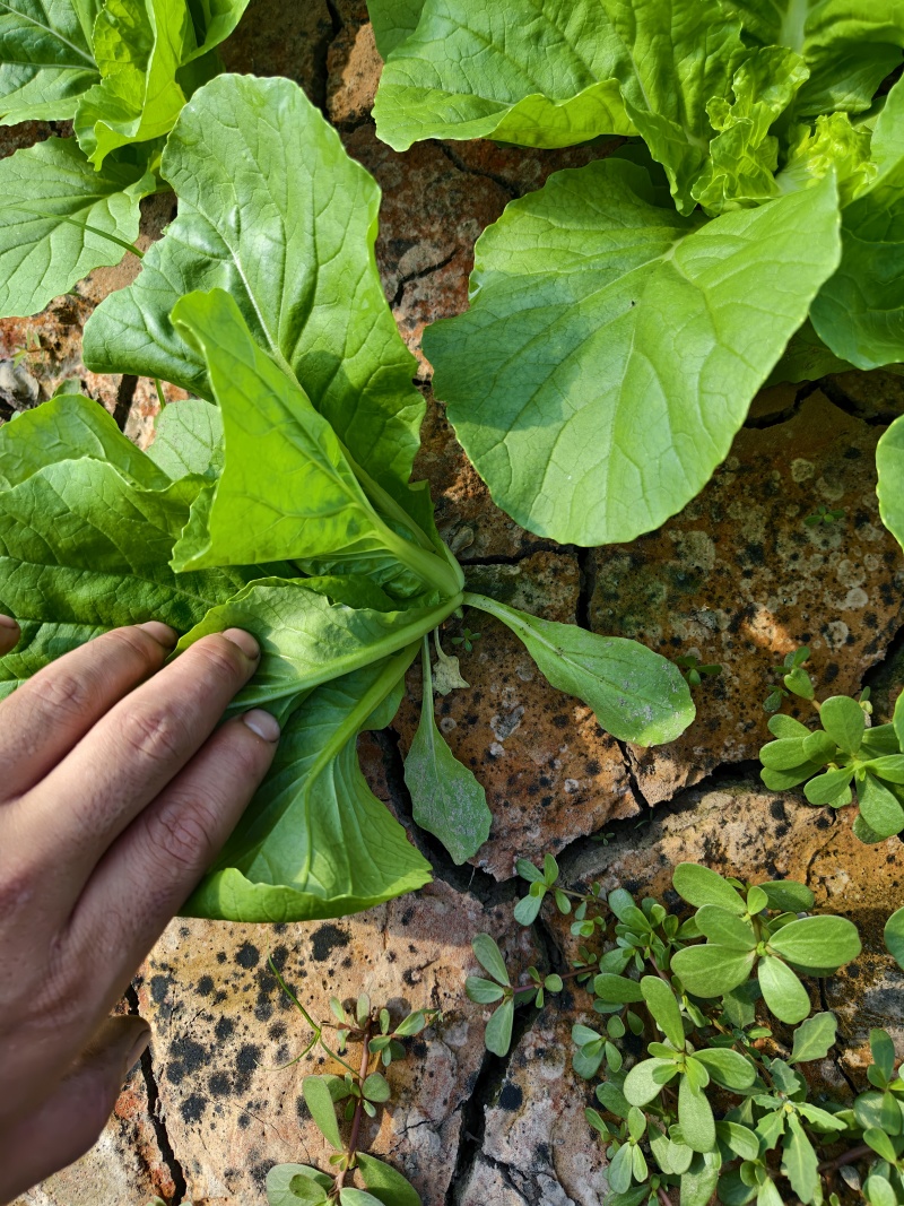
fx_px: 801
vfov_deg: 73.9
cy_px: 603
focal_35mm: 23
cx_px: 452
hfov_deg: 58.9
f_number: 1.88
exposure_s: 1/902
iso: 90
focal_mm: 5.56
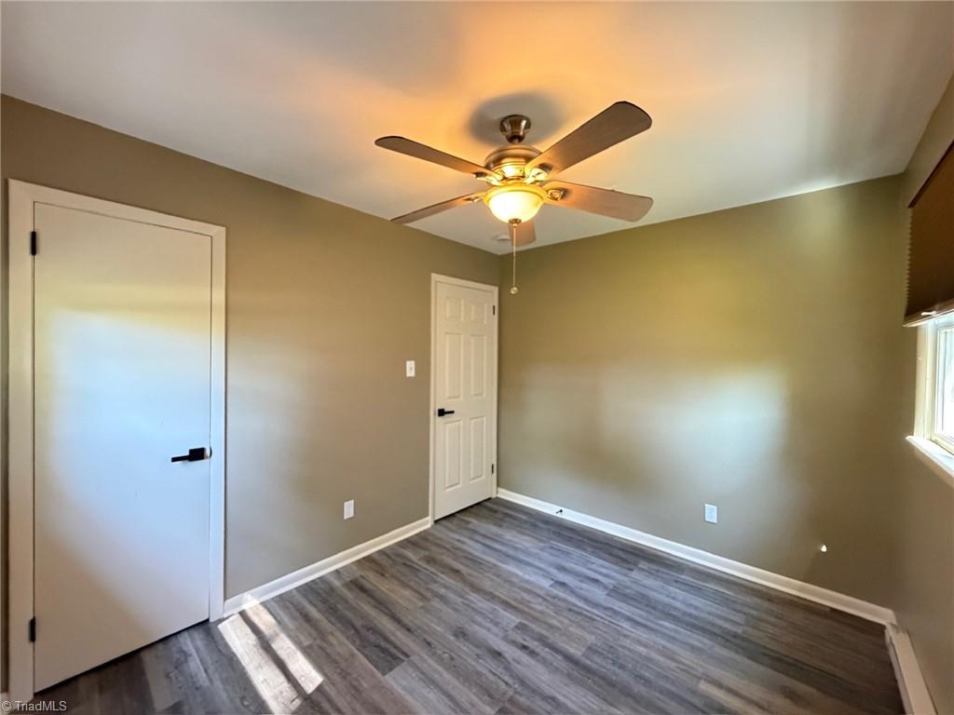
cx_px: 477
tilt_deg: -0.8
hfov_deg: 102.1
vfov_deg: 85.7
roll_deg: -1.1
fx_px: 386
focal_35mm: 14
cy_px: 358
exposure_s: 1/60
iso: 640
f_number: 2.2
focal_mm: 2.22
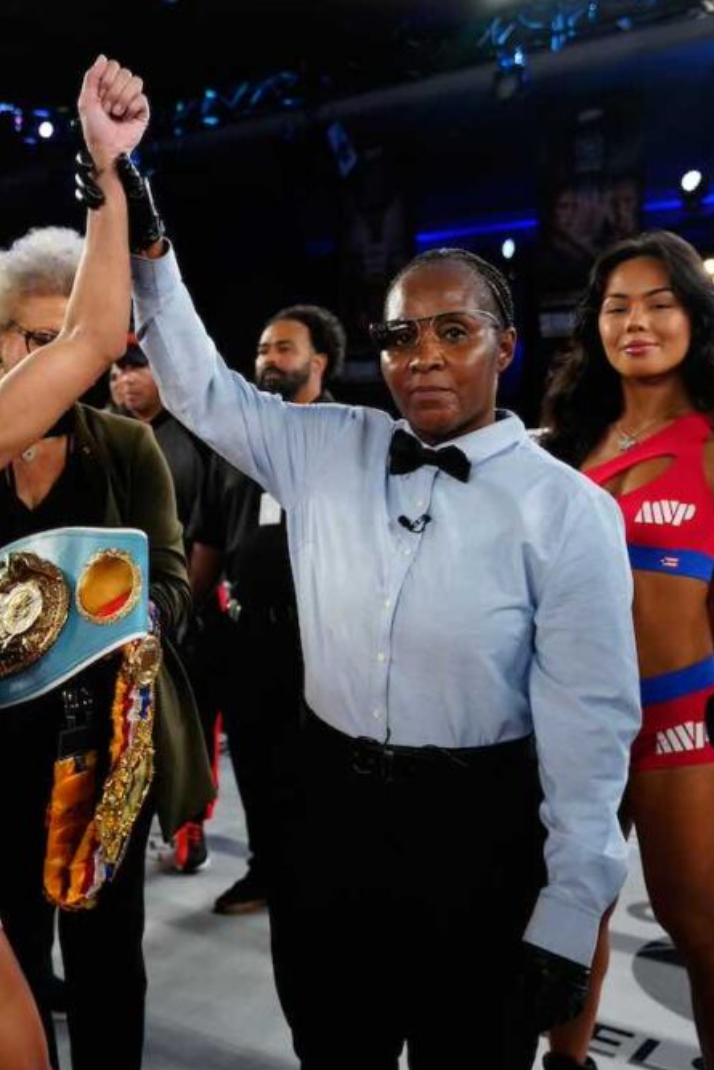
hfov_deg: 29.6
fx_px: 1292
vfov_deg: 45.0
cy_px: 537
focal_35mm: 43
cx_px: 75
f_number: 2.8
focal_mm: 28.3
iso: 3200
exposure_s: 1/1000
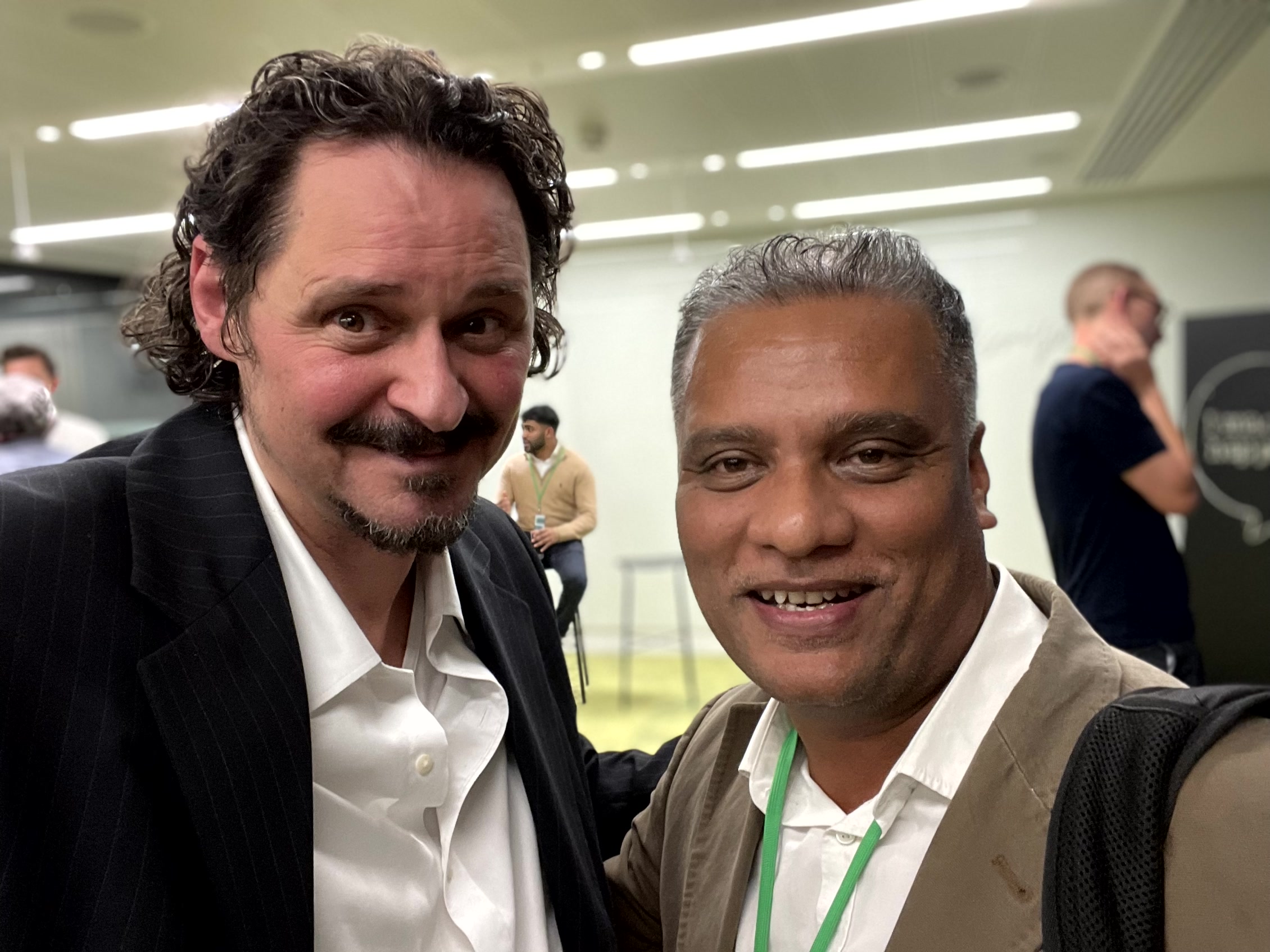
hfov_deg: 60.0
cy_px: 476
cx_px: 635
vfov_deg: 46.8
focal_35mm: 30
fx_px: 1101
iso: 125
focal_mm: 2.71
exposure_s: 1/50
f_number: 2.2
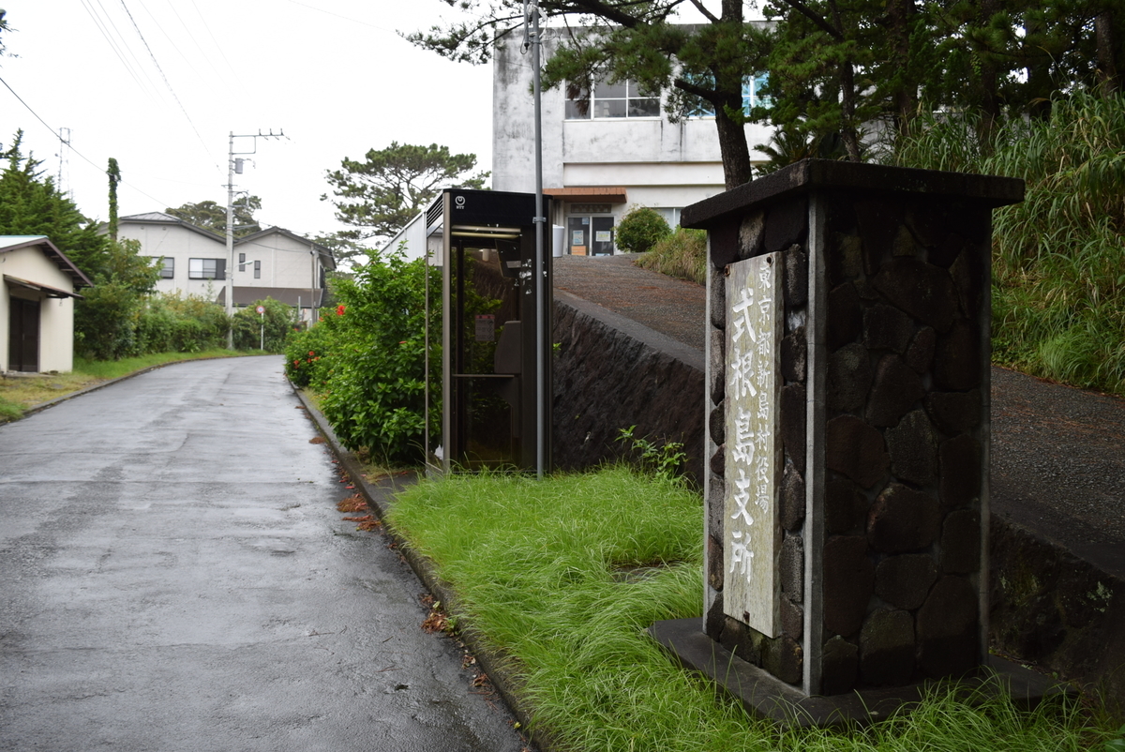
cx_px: 562
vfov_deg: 41.8
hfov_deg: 59.5
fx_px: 985
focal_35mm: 32
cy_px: 376
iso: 100
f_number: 6.3
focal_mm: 21
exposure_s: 1/60
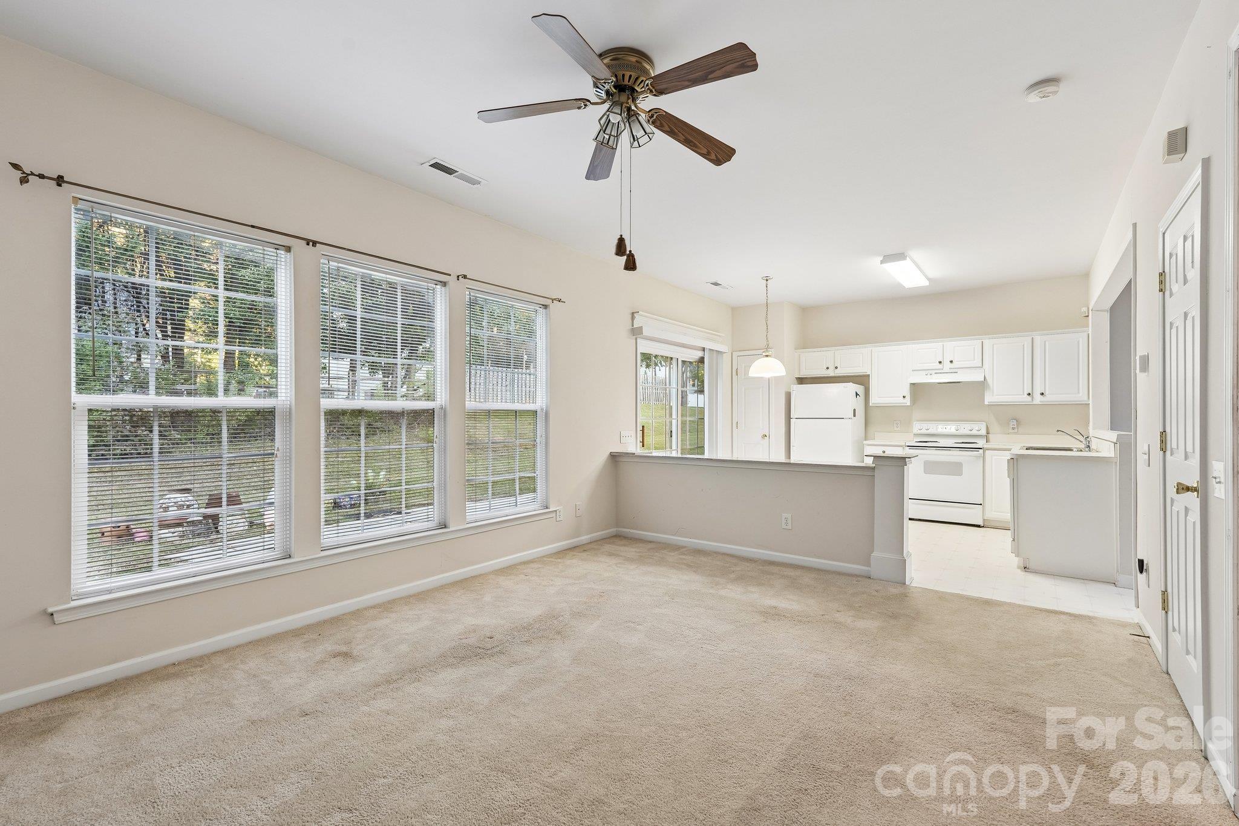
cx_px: 620
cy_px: 413
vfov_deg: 73.7
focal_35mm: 16
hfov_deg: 96.7
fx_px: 551
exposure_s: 1/6
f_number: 8
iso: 400
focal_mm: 16
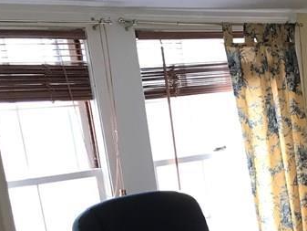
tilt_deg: -15.6
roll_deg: +2.3
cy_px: 290
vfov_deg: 16.5
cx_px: 431
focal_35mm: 85
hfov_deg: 20.4
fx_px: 754
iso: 32
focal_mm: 3.99
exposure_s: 1/30
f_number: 1.8
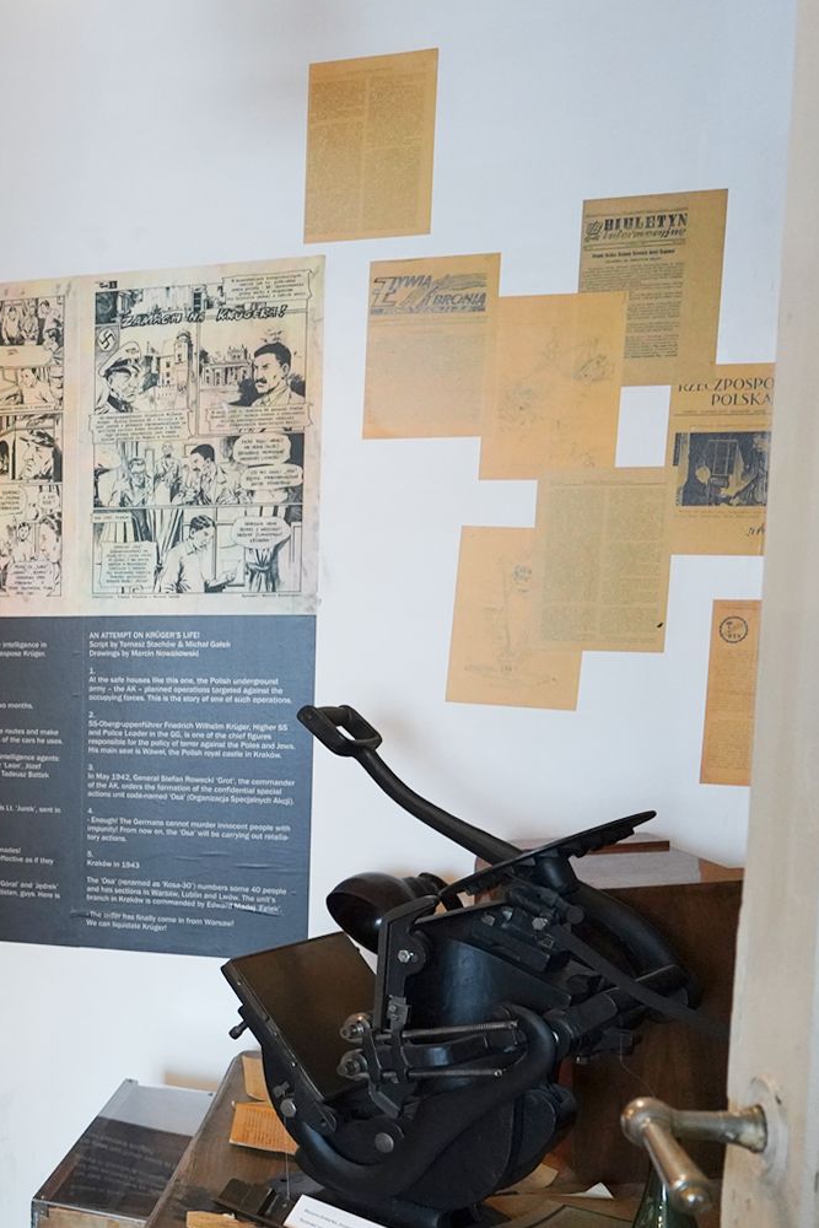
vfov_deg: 40.8
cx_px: -225
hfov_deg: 24.7
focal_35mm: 48
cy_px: 772
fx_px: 1637
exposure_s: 1/80
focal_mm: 24
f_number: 4.5
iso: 3200
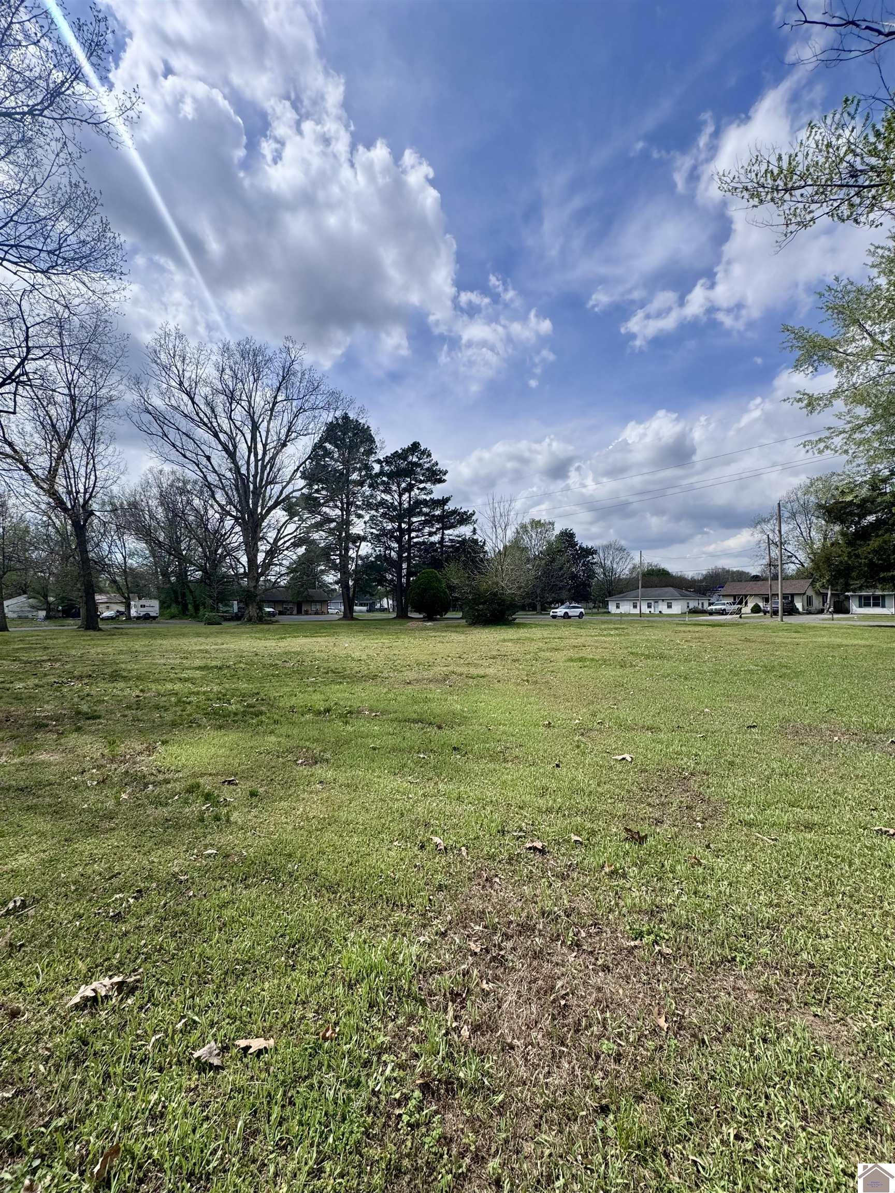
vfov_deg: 102.1
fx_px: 483
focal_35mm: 14
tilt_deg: +0.6
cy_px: 596
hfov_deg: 85.7
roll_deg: +0.5
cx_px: 448
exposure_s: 1/3390
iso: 50
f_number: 2.2
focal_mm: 2.22
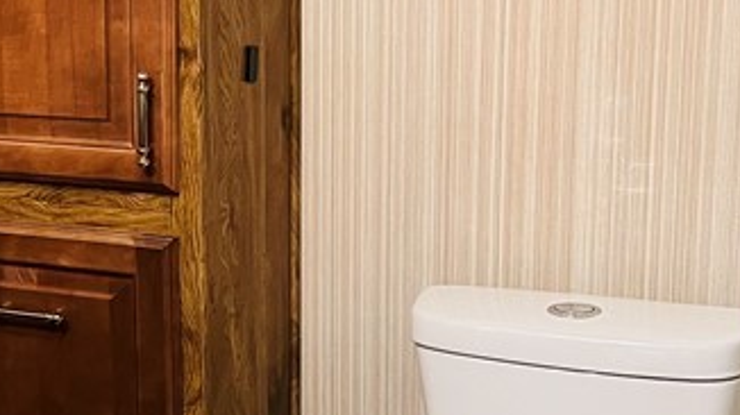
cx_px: -73
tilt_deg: -11.0
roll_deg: +3.0
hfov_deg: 22.6
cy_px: 159
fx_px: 1745
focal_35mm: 89
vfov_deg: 13.6
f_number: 1.5
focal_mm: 5.7
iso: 320
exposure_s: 1/60
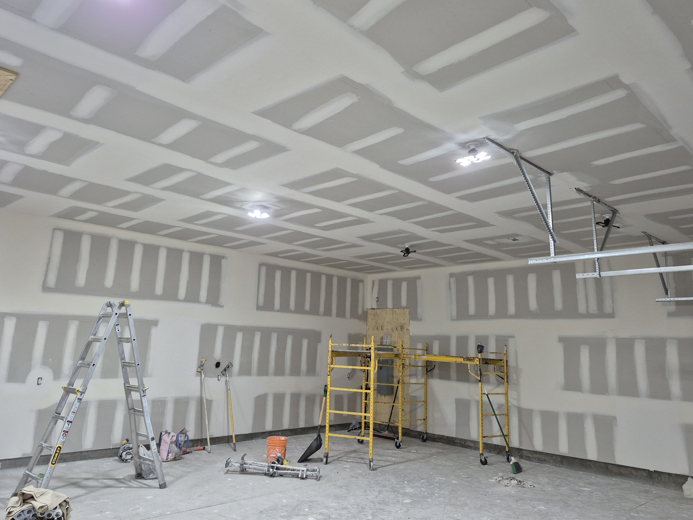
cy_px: 243
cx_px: 325
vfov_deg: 54.8
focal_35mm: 25
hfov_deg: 69.3
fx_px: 500
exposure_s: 1/120
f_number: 1.8
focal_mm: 5.4
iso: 250
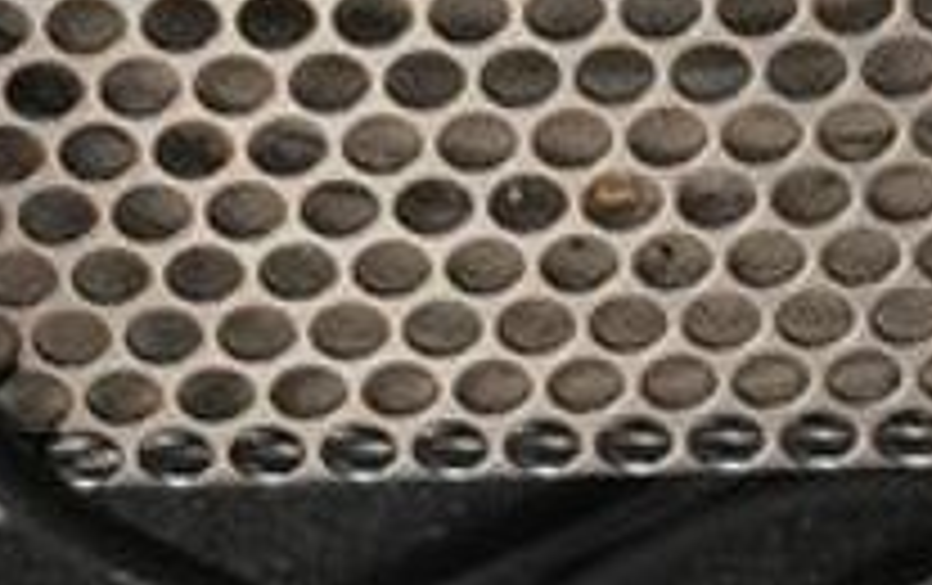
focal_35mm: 184
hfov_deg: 11.4
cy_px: -1883
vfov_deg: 5.9
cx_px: 324
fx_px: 4680
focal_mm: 5.56
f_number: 1.6
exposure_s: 1/50
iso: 320
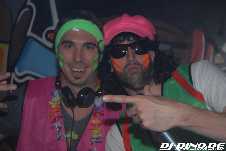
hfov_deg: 33.3
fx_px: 377
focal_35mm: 60
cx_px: 113
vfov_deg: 22.7
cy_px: 76
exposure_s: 1/15
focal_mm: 40
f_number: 5.6
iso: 400
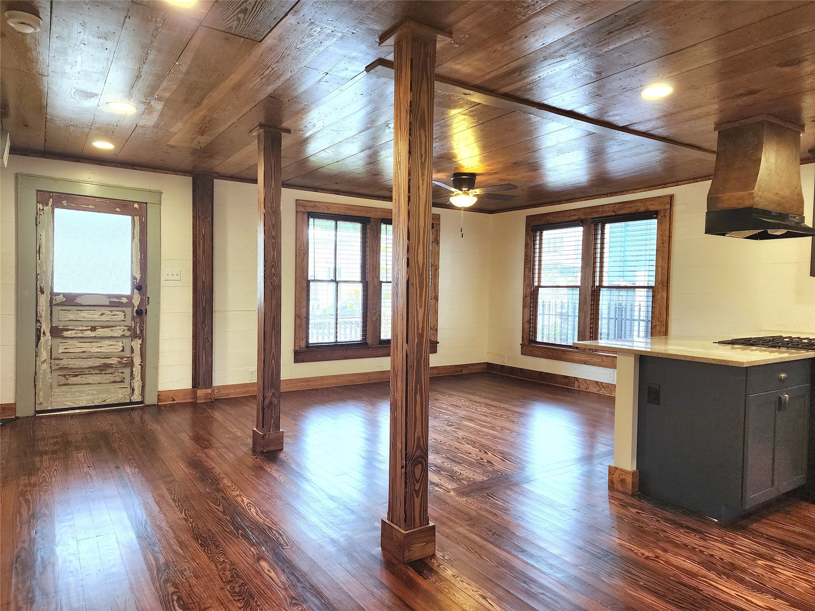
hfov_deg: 73.9
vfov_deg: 58.9
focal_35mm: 23
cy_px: 306
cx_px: 408
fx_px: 542
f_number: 1.8
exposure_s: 1/120
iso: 160
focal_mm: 6.4
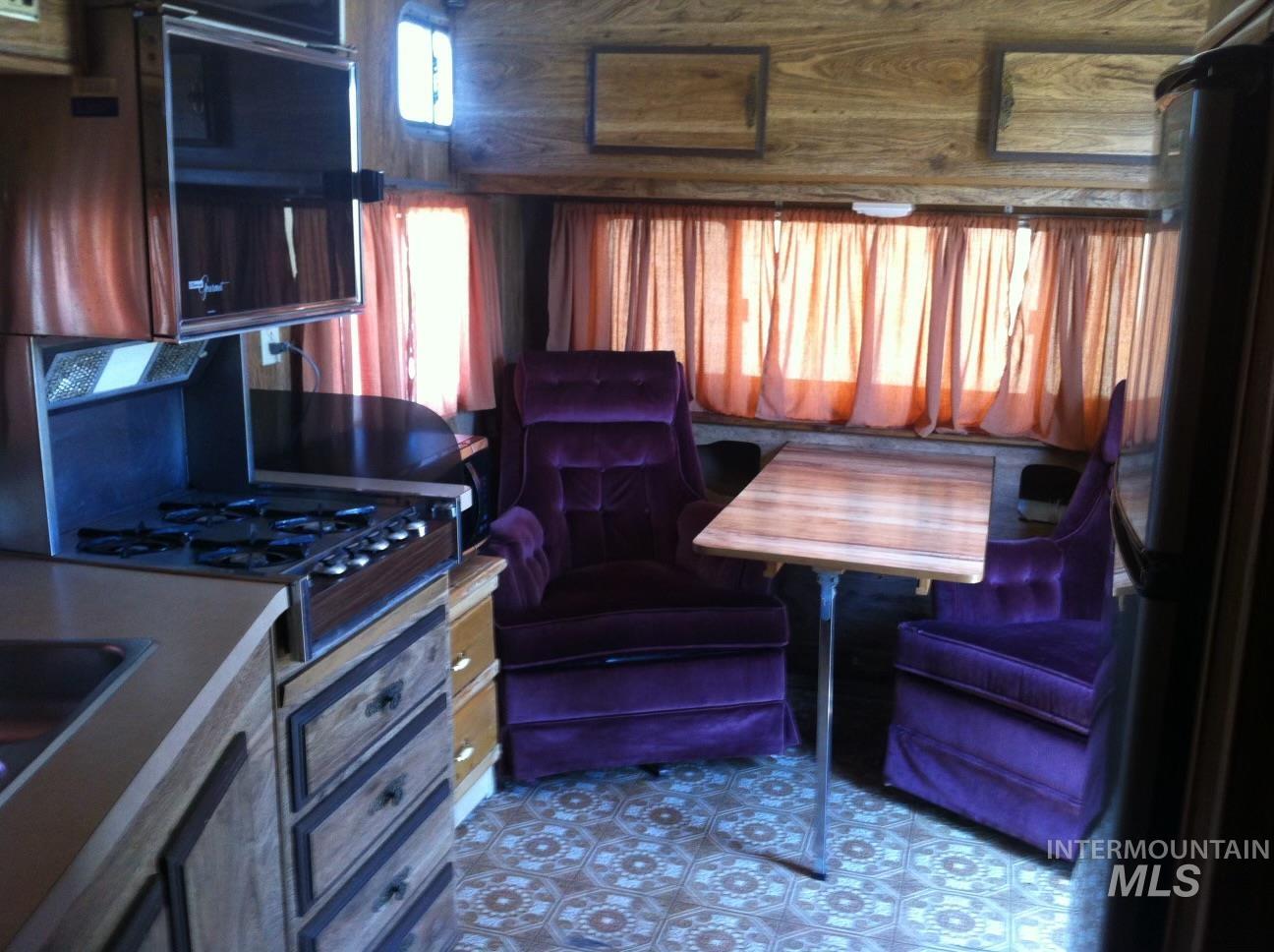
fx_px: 1286
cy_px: 476
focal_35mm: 35
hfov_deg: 52.7
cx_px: 637
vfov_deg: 40.6
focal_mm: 3.85
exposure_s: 1/15
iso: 125
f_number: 2.8
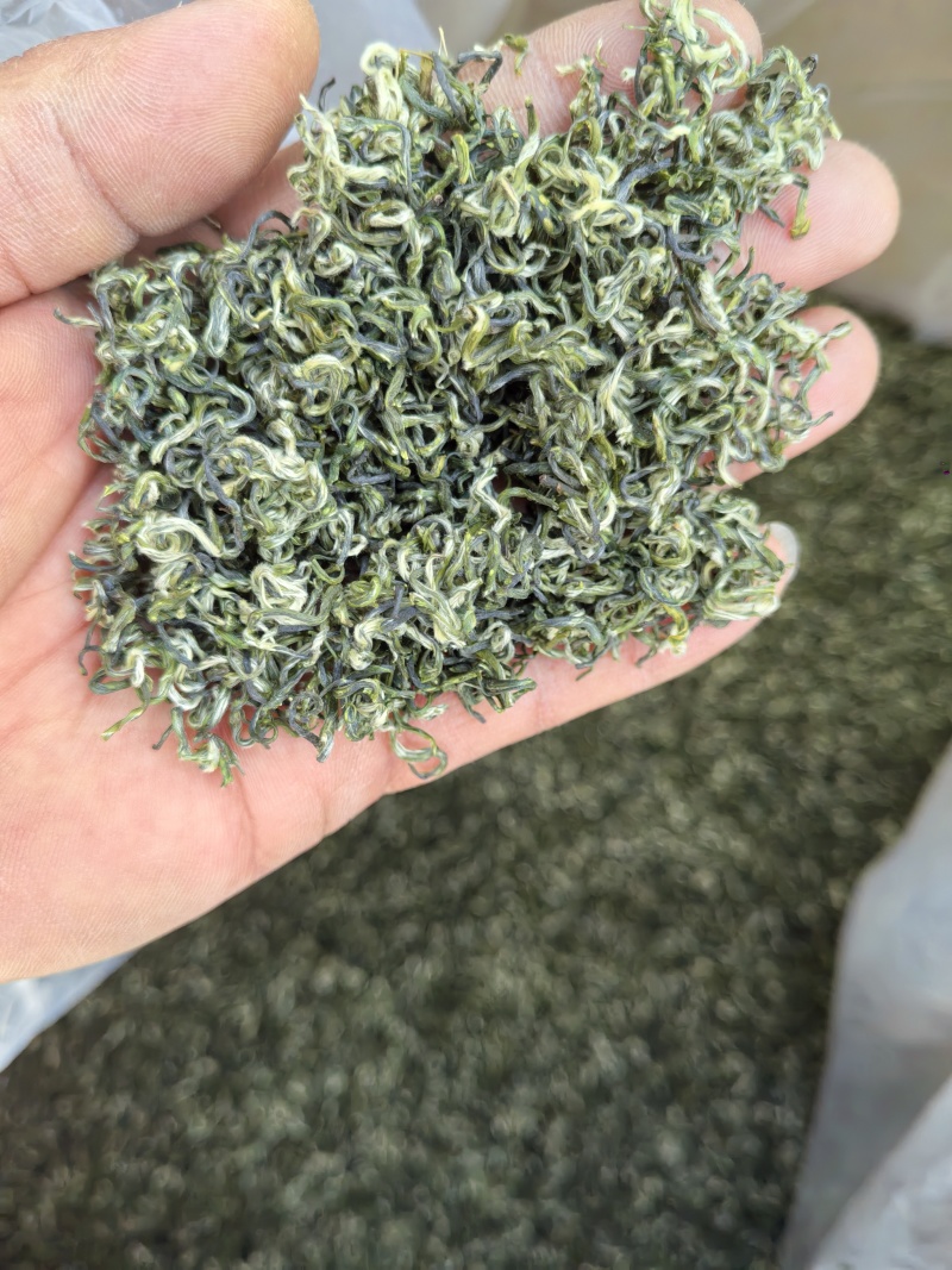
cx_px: 476
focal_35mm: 27
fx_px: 990
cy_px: 635
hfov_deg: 51.3
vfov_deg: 65.3
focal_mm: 5.52
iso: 160
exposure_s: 1/452
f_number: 1.9
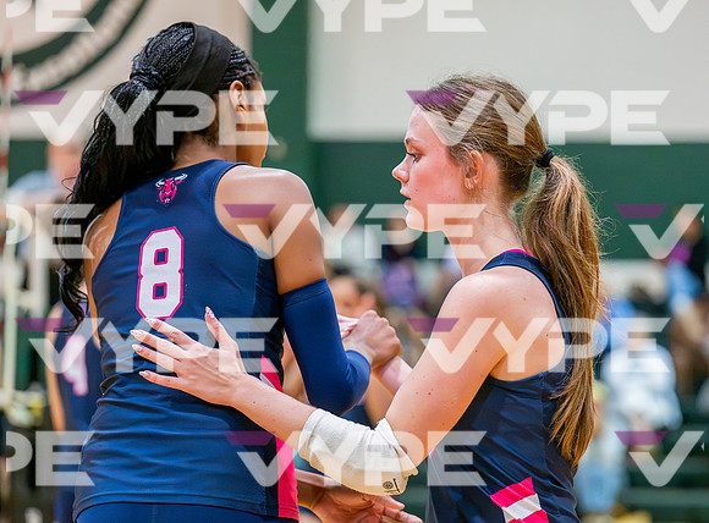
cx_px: 463
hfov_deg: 14.6
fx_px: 2754
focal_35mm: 135
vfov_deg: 10.9
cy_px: 288
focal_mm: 105
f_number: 2.8
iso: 11400
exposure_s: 1/800
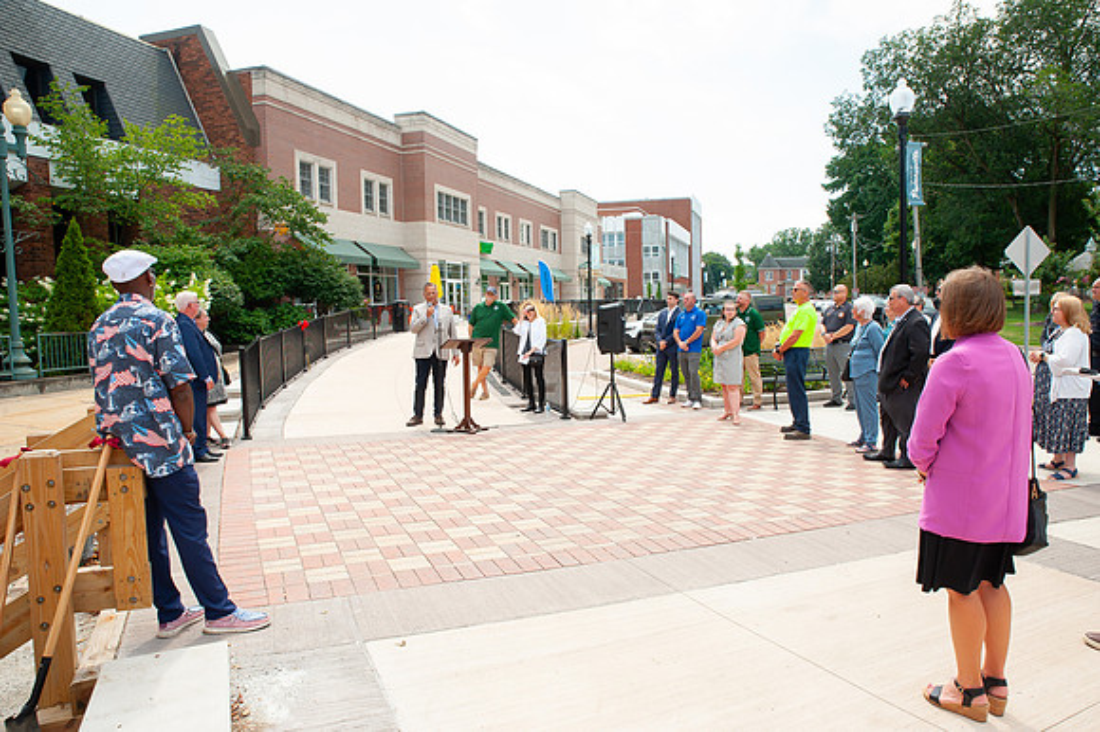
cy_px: 366
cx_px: 550
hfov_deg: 73.8
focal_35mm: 24
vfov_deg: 53.1
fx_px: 733
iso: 400
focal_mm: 24
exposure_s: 1/200
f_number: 13
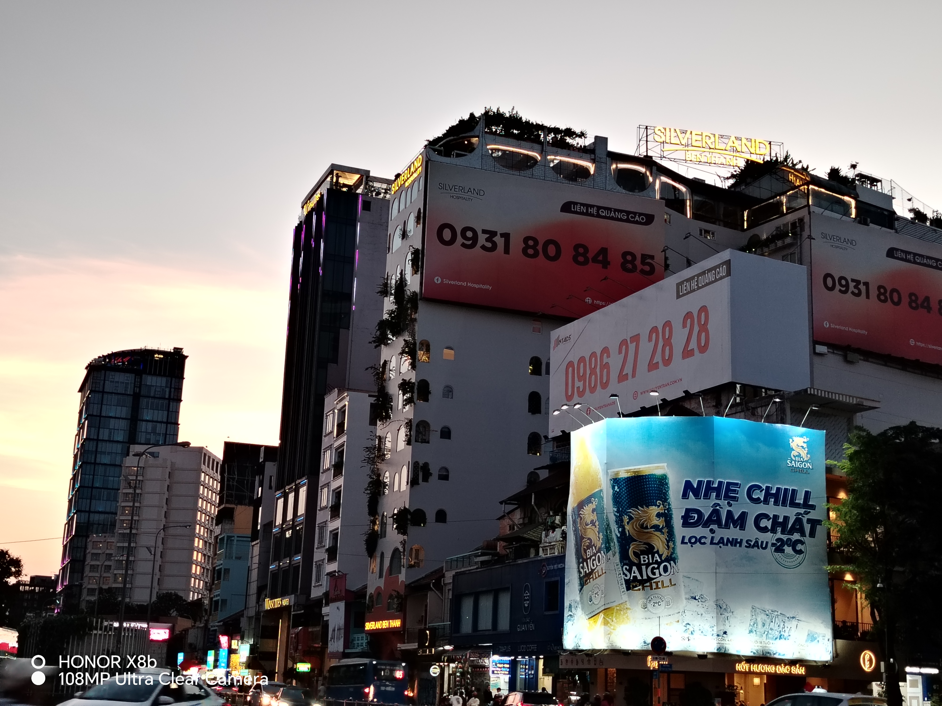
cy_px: 353
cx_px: 471
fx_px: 1306
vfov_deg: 30.3
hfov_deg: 39.7
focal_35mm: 48
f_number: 1.75
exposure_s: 1/50
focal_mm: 5.25
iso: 311
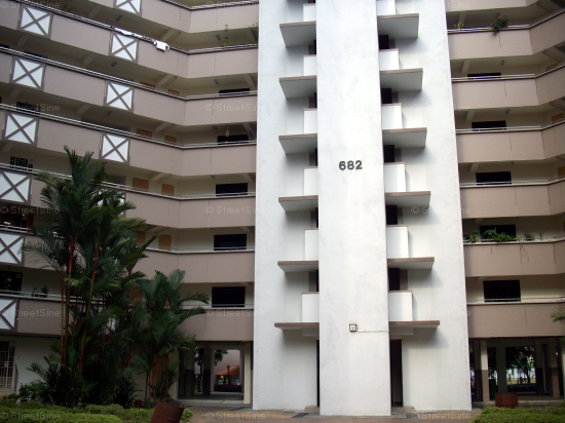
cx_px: 282
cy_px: 212
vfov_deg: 38.6
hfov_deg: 50.2
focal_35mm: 37
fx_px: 604
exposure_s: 1/200
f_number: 2.8
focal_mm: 6.2
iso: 80
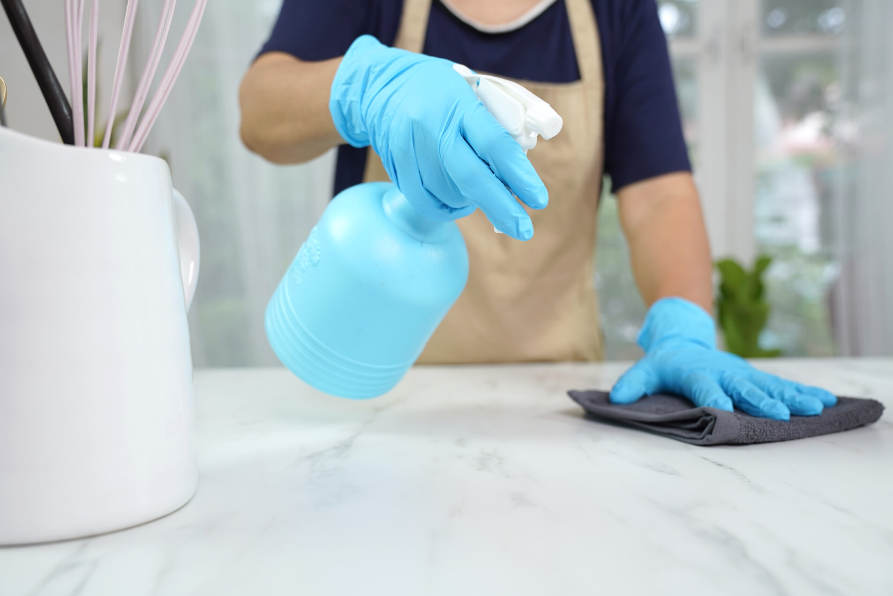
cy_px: 298
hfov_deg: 54.4
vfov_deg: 37.9
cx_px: 446
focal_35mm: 35
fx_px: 868
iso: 400
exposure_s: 1/80
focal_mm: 35
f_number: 3.5
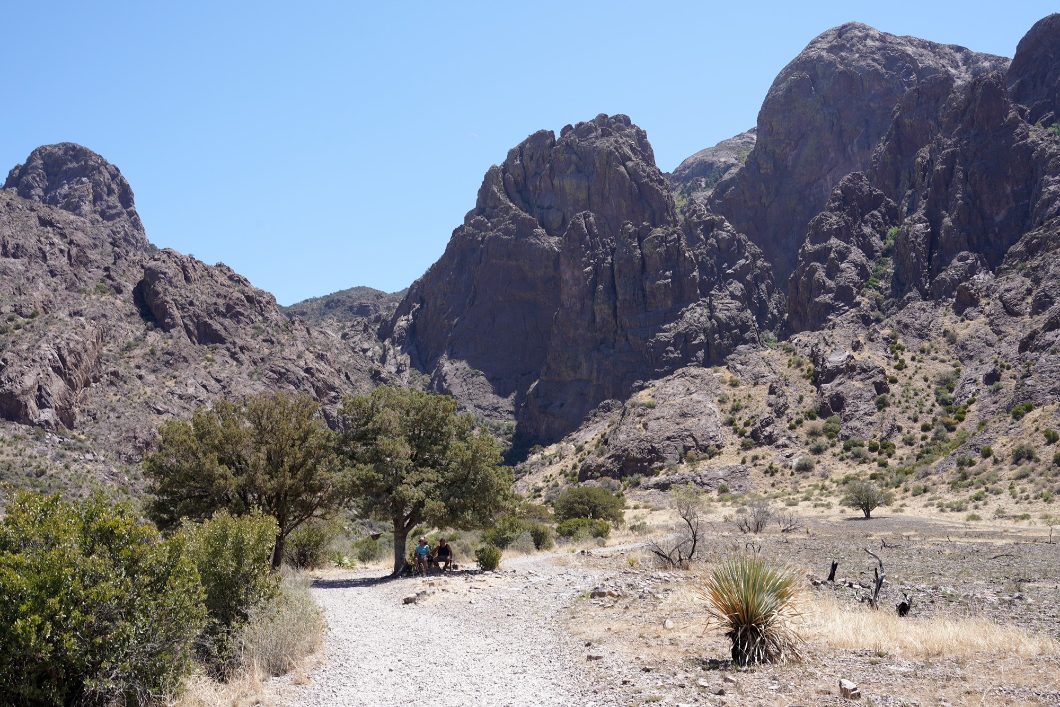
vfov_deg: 35.1
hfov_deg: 50.7
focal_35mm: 38
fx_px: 1119
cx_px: 530
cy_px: 354
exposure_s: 1/100
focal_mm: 38
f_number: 10
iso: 100
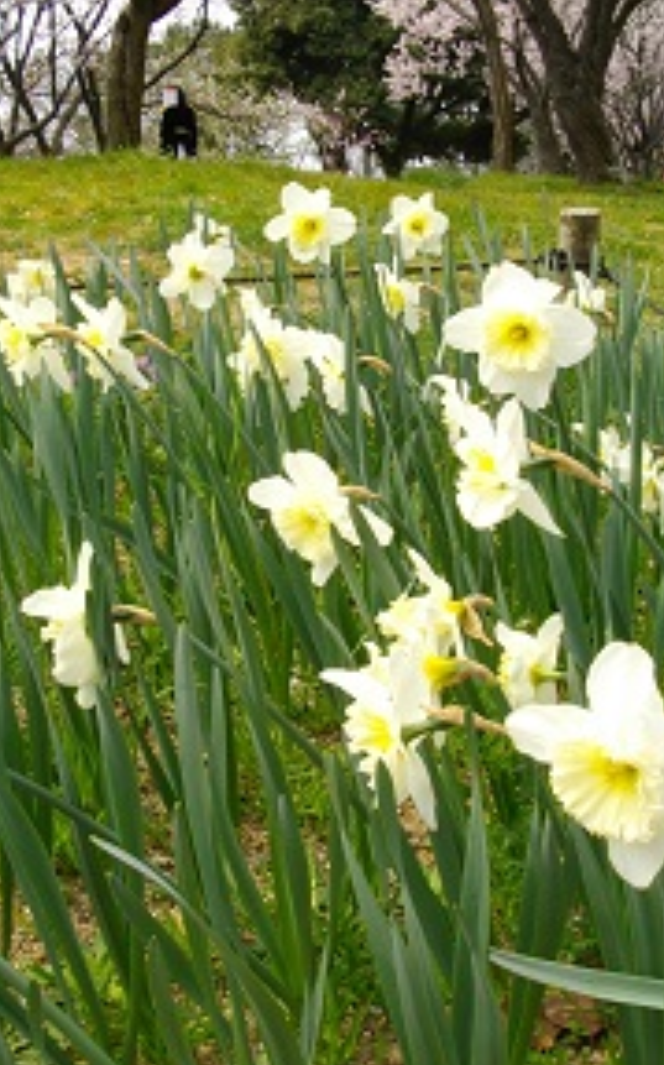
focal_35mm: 46
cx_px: 347
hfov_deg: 28.0
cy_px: 538
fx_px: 1334
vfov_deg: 43.5
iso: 100
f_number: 5.5
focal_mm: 5.7
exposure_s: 1/200
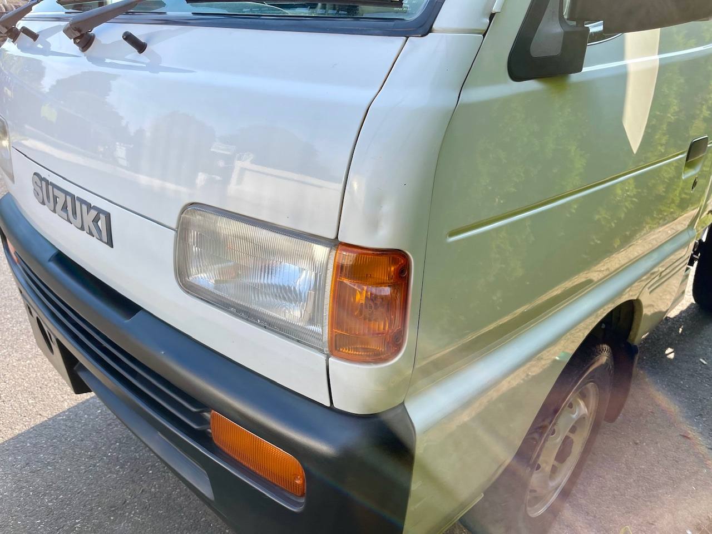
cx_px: 356
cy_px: 267
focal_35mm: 25
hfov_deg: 69.4
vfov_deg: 54.9
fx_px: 514
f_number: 1.6
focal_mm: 5.1
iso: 32
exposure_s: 1/945
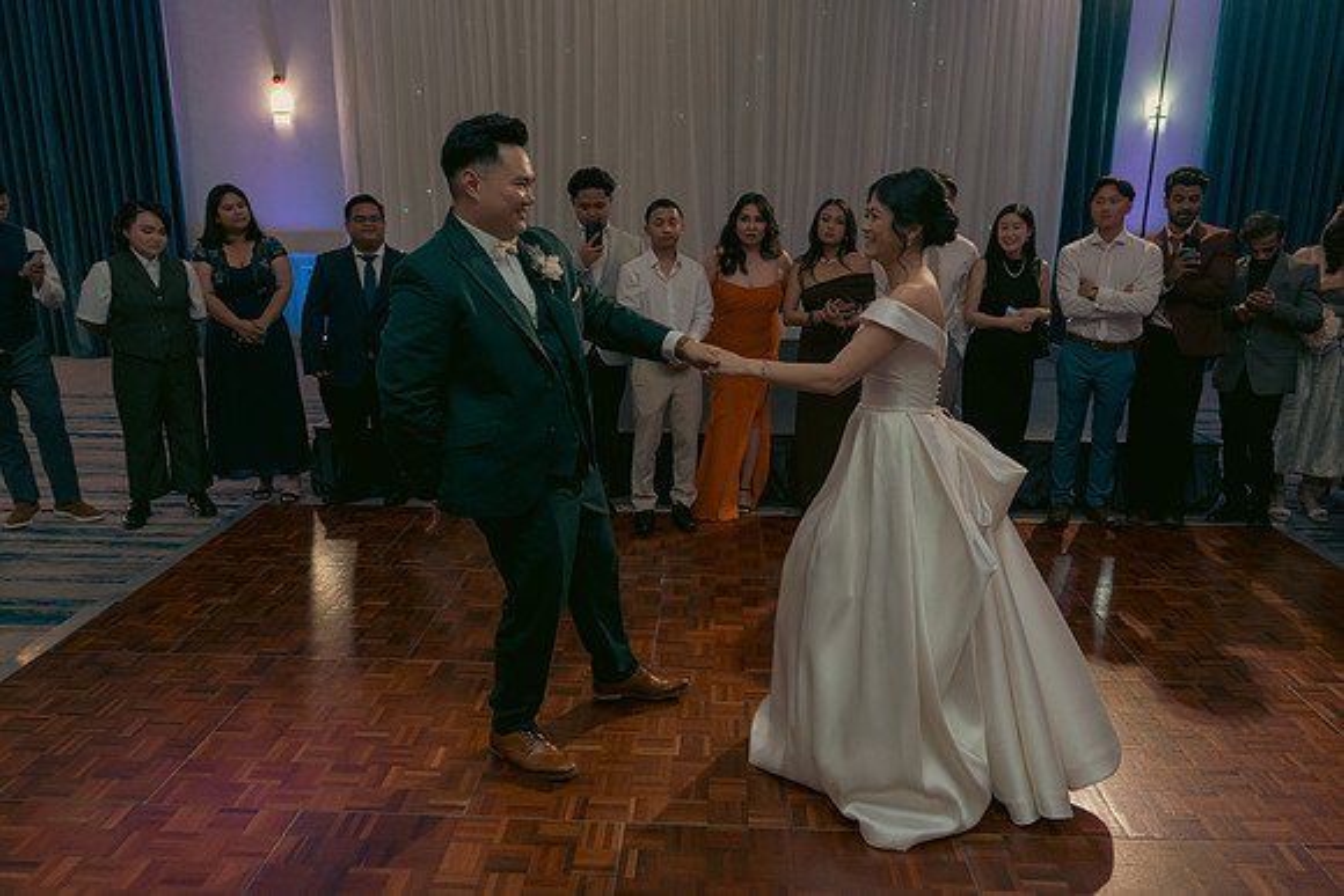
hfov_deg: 69.4
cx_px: 672
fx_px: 971
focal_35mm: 26
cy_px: 448
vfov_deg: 49.6
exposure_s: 1/160
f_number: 3.5
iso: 2500
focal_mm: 26
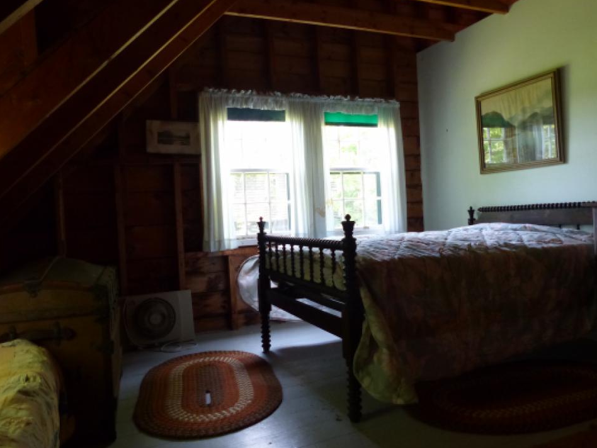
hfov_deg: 65.2
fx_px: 466
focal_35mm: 27
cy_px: 219
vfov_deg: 51.4
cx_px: 320
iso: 400
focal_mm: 4.5
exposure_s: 1/50
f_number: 2.8
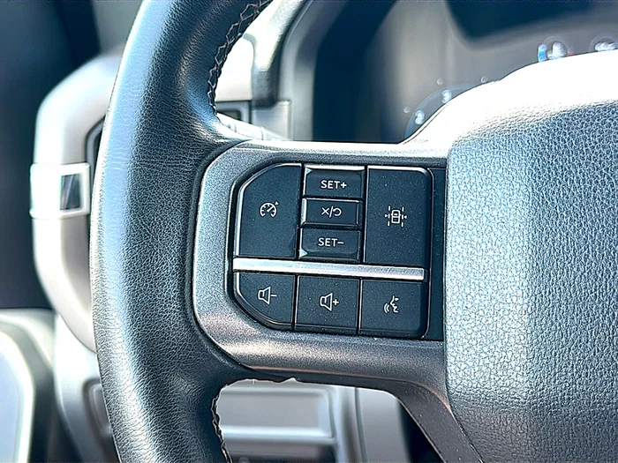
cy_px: 232
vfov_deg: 34.3
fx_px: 750
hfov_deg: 44.8
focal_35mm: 42
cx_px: 309
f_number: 1.78
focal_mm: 6.86
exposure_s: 1/156
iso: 100
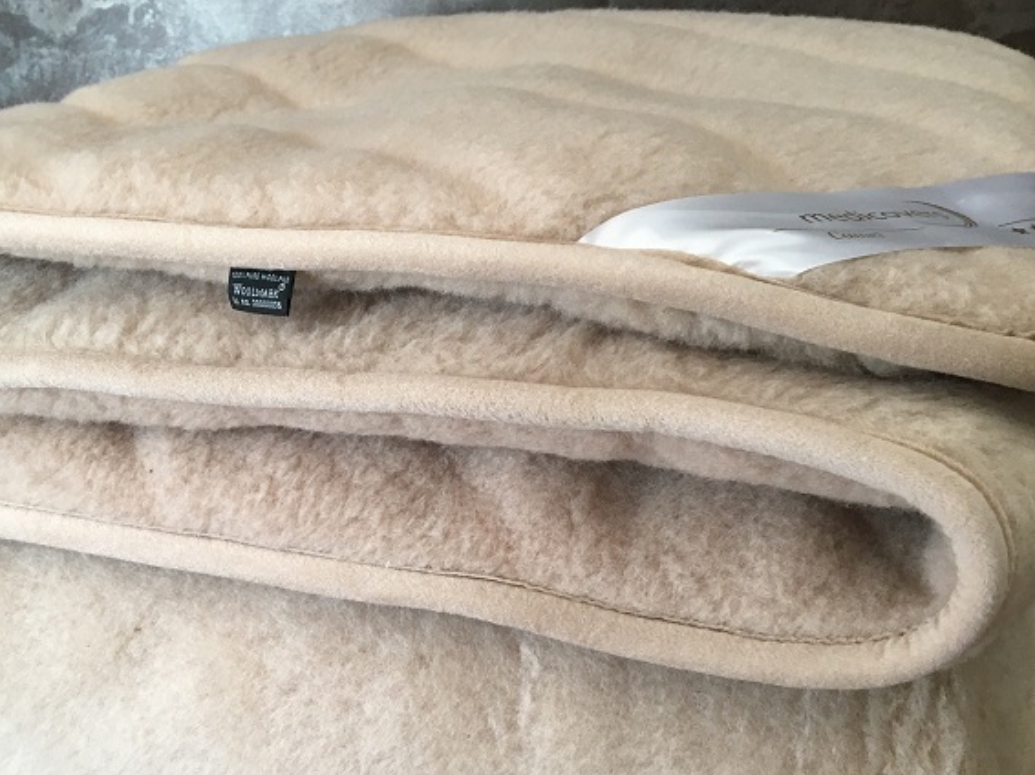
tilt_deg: -23.8
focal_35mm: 41
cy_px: 521
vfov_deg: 34.8
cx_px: 408
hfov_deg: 45.5
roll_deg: +3.2
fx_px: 1225
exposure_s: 1/33
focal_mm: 4.15
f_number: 2.2
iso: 50
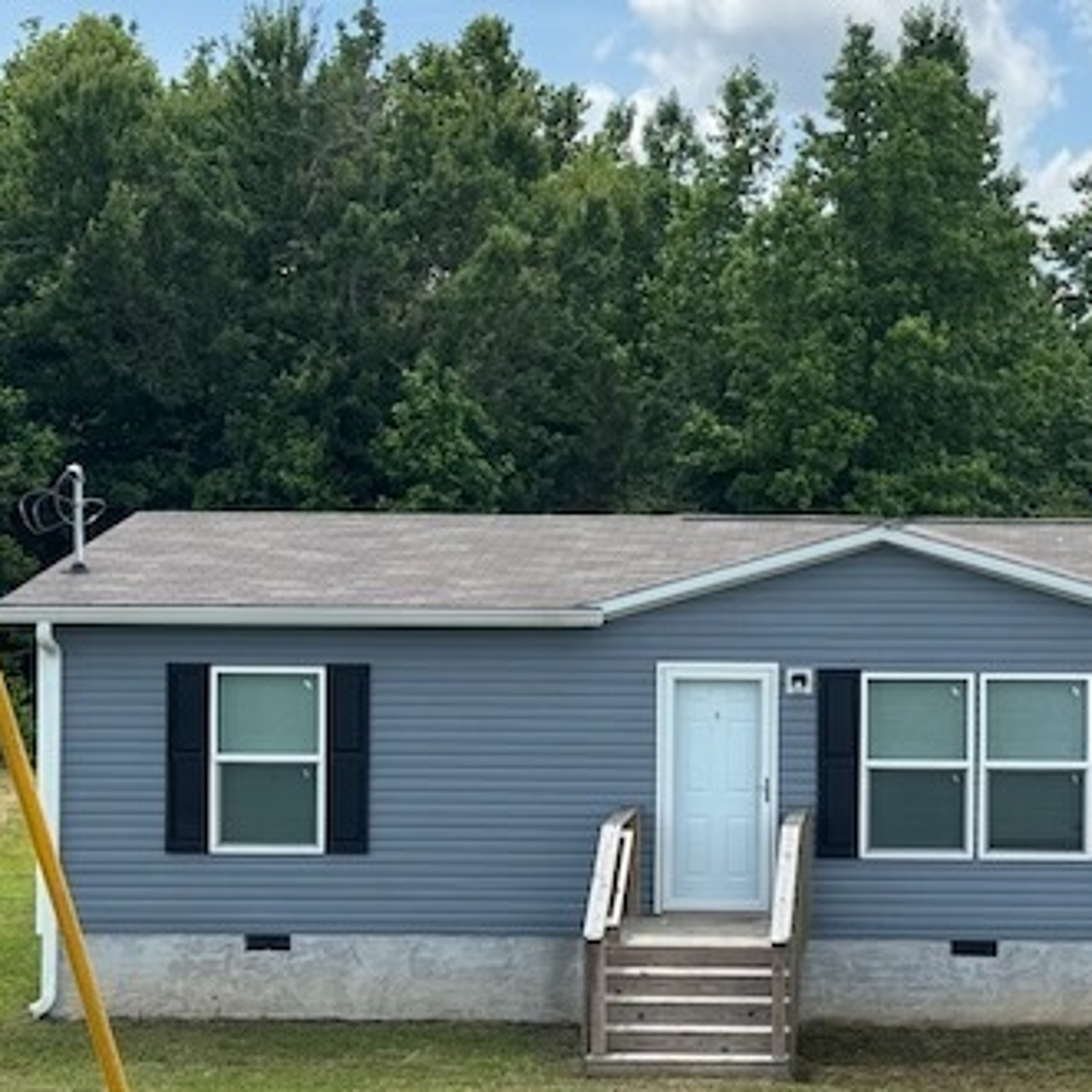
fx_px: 2927
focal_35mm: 82
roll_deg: -1.3
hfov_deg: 20.9
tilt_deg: -2.6
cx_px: 878
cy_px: 581
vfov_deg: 21.1
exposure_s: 1/2717
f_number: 1.78
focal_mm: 6.76
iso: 64
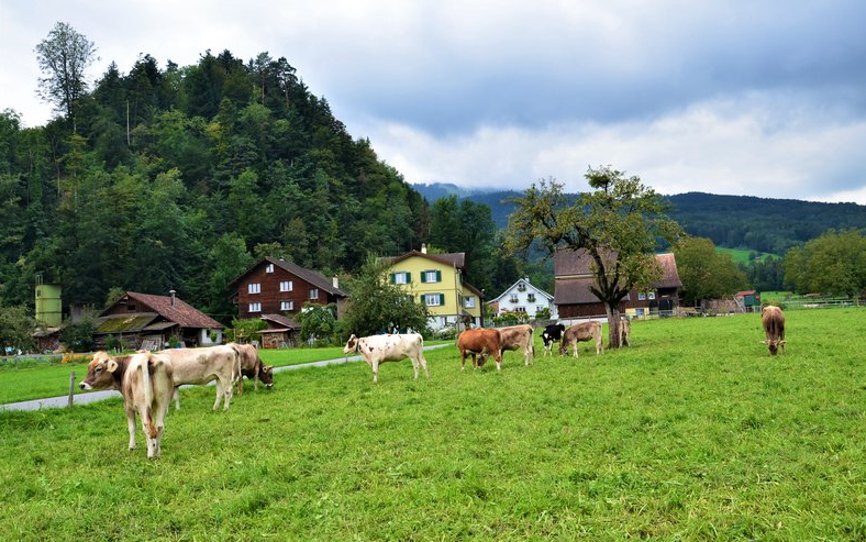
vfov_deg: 38.9
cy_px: 276
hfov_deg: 58.9
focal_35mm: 33
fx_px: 768
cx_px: 435
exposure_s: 1/40
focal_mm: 21
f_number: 7.1
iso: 320
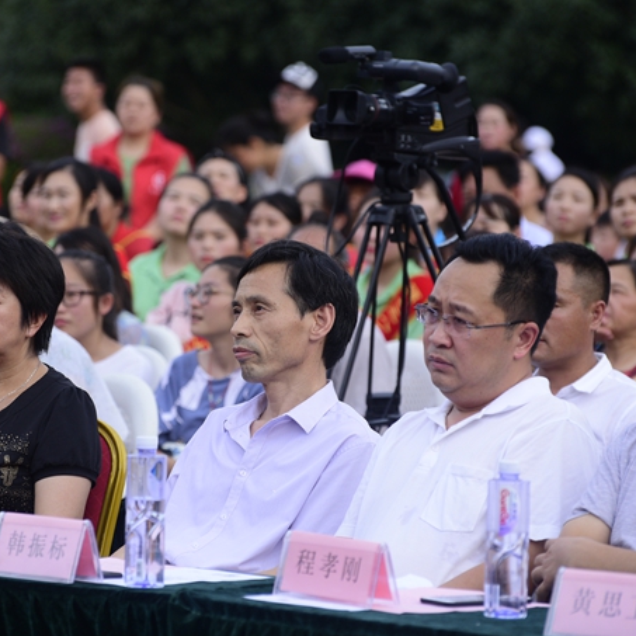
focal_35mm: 253
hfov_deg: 6.9
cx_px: 244
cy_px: 317
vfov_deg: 6.9
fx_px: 5259
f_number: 5.6
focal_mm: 180
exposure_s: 1/400
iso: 400
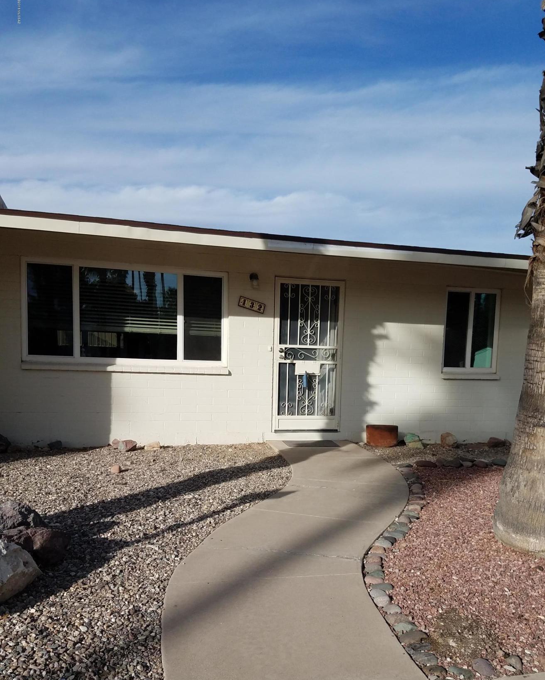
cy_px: 413
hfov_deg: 47.0
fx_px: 625
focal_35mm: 31
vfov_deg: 56.7
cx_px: 312
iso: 40
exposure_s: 1/2896
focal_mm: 4.2
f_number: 1.7
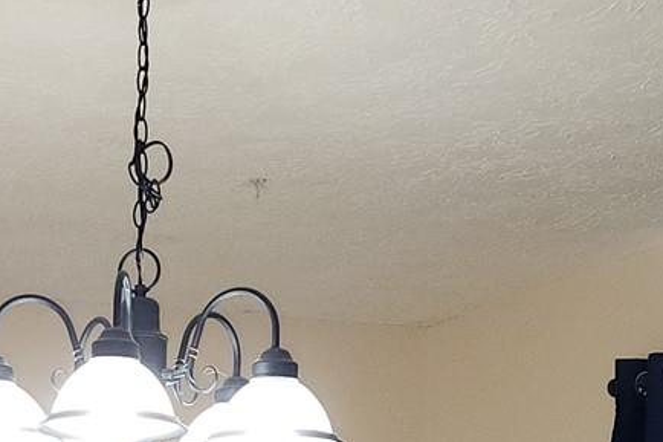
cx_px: 61
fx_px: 2080
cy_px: 829
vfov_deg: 11.2
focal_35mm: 113
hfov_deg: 17.8
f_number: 1.8
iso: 80
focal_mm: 5.4
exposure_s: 1/60
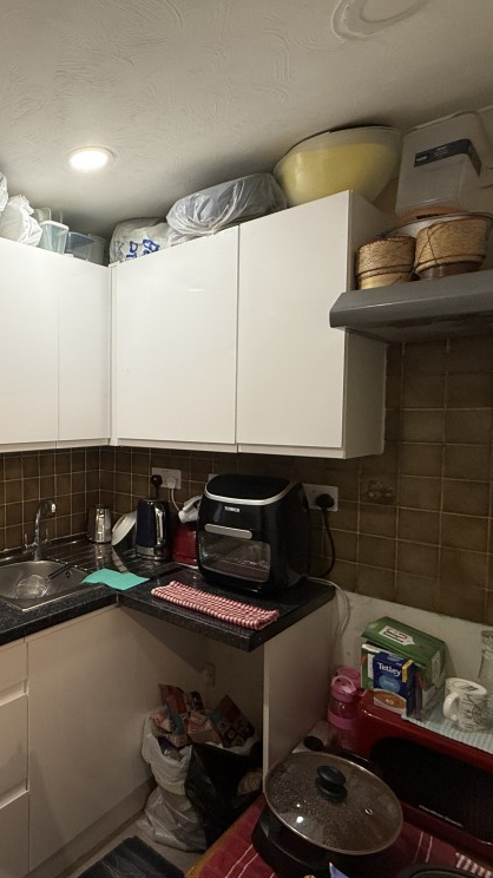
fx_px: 488
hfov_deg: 45.6
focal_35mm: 21
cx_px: 6
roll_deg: -0.6
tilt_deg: -3.3
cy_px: 437
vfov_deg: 83.9
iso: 200
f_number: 2.2
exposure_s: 1/100
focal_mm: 2.22
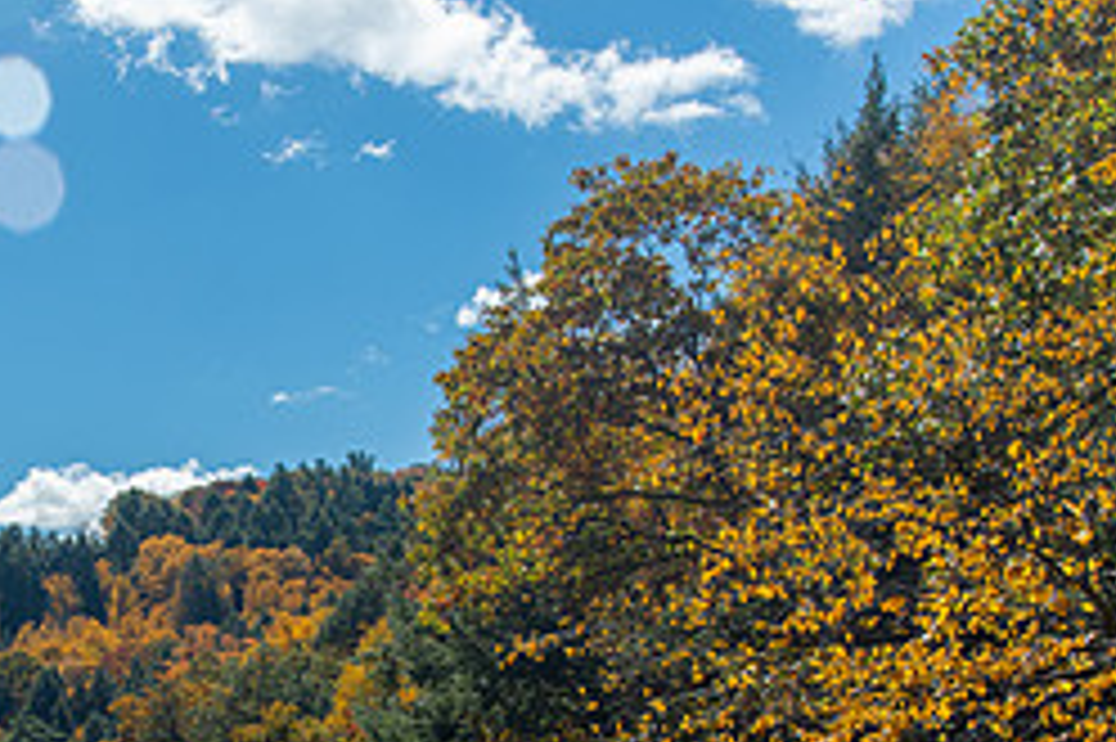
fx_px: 2540
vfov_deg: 16.3
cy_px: 753
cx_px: 68
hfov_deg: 24.0
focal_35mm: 82
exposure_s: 1/500
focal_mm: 35
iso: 400
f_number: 14
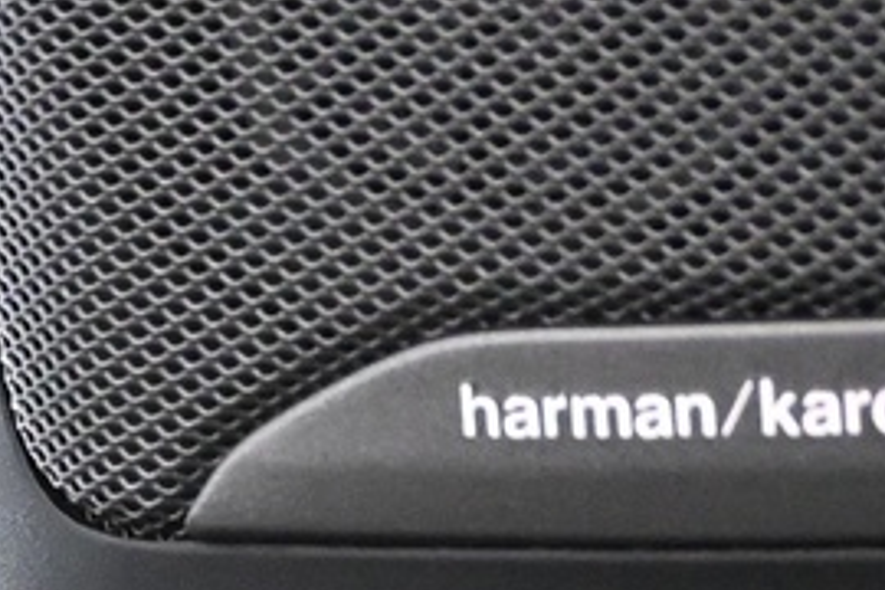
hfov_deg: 9.1
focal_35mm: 220
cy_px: 757
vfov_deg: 6.2
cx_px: -361
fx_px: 5420
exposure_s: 1/80
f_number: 4.2
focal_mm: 24.5
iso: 3200
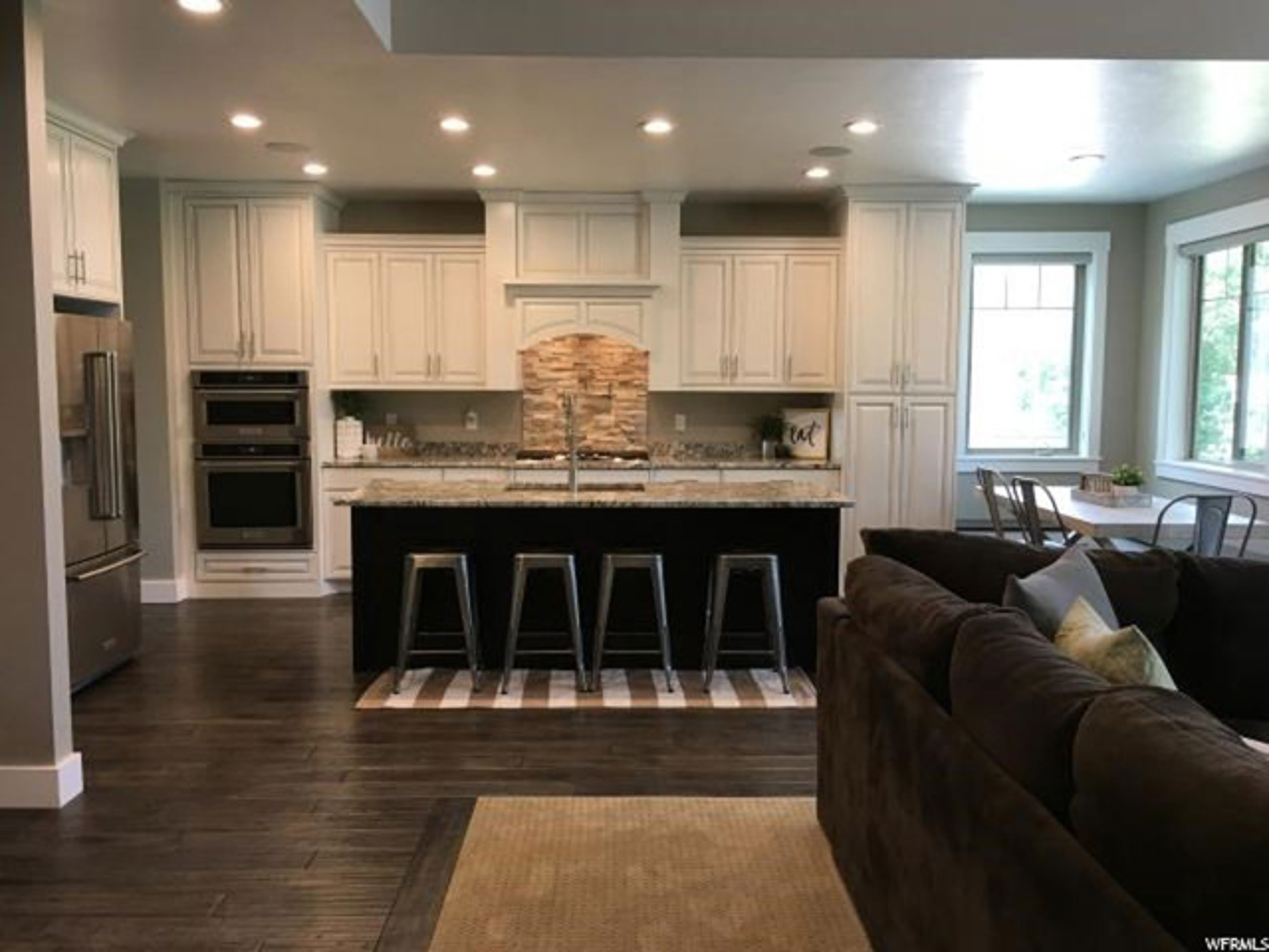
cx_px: 634
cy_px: 476
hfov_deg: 61.7
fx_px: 1063
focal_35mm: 29
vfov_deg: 48.2
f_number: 2.2
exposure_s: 1/30
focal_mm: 4.15
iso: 40
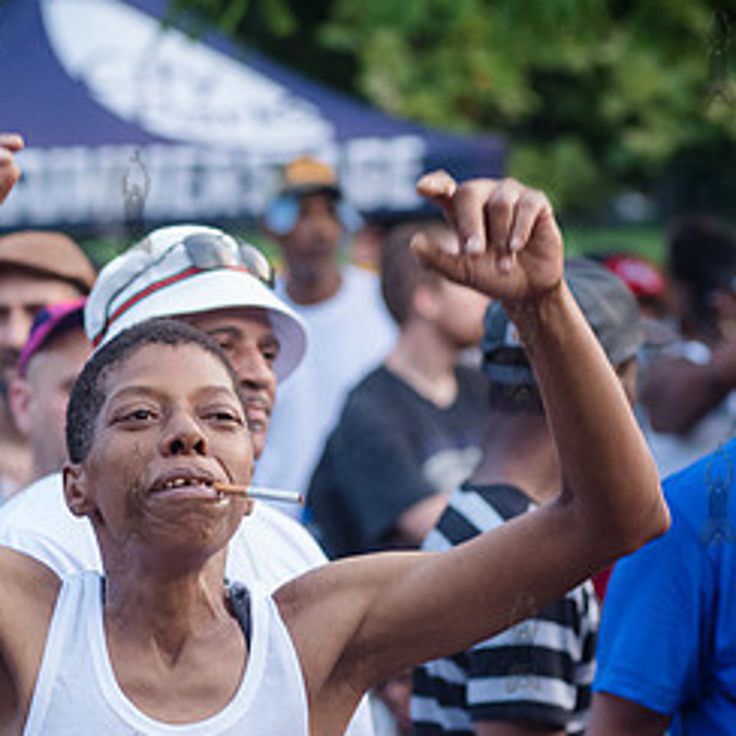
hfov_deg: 5.9
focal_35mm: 296
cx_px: 131
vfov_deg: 5.9
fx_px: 7120
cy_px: 669
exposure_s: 1/400
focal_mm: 112
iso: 1000
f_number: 4.5
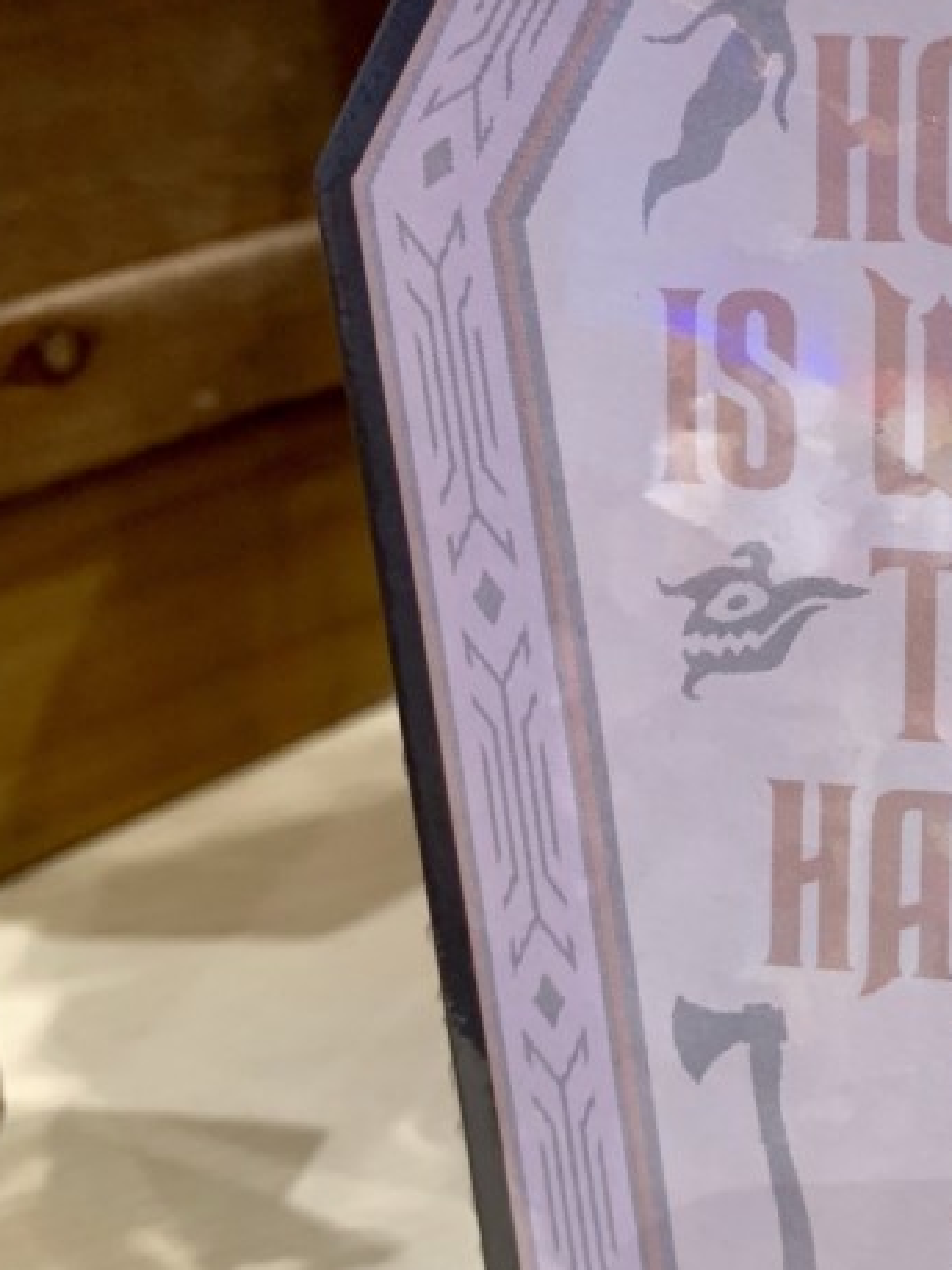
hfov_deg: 20.3
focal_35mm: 68
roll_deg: +0.6
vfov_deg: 28.5
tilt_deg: -21.4
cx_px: 1132
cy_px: 553
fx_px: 2495
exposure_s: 1/60
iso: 125
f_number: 1.8
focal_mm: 4.25
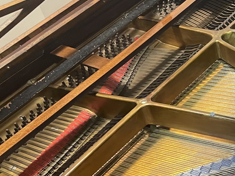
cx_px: 291
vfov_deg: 19.5
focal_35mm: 75
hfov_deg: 23.5
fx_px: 509
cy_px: 137
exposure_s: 1/30
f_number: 1.6
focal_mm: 4.2
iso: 500
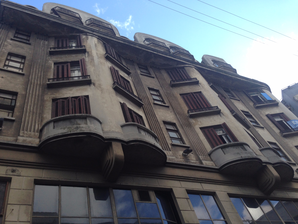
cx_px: 149
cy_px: 112
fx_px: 284
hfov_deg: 55.4
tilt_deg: +49.8
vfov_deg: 42.9
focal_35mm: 33
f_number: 2.4
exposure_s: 1/304
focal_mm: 4.12
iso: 50
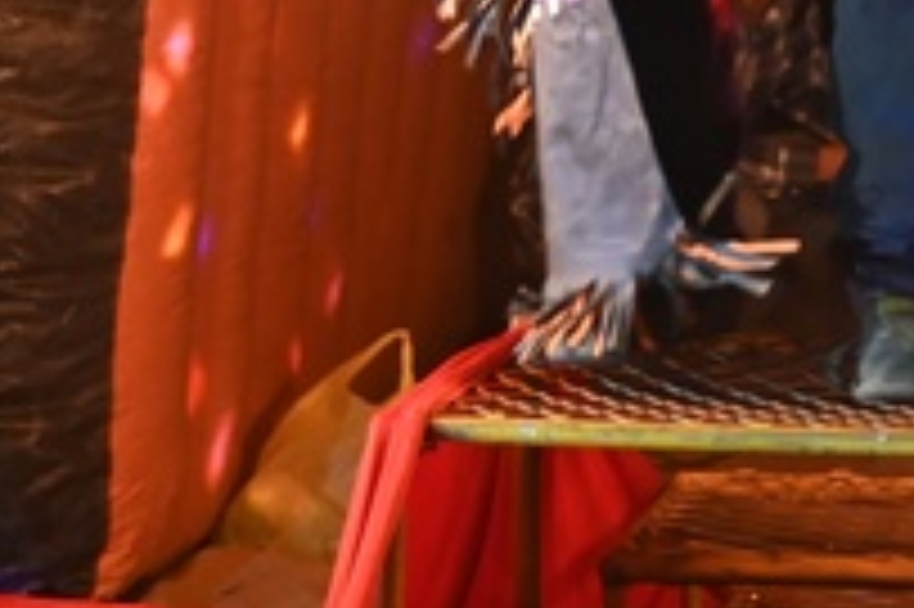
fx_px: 5835
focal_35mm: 230
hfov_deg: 8.9
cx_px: 864
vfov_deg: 5.8
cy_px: -633
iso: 3200
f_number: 2.8
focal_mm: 52
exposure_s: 1/125
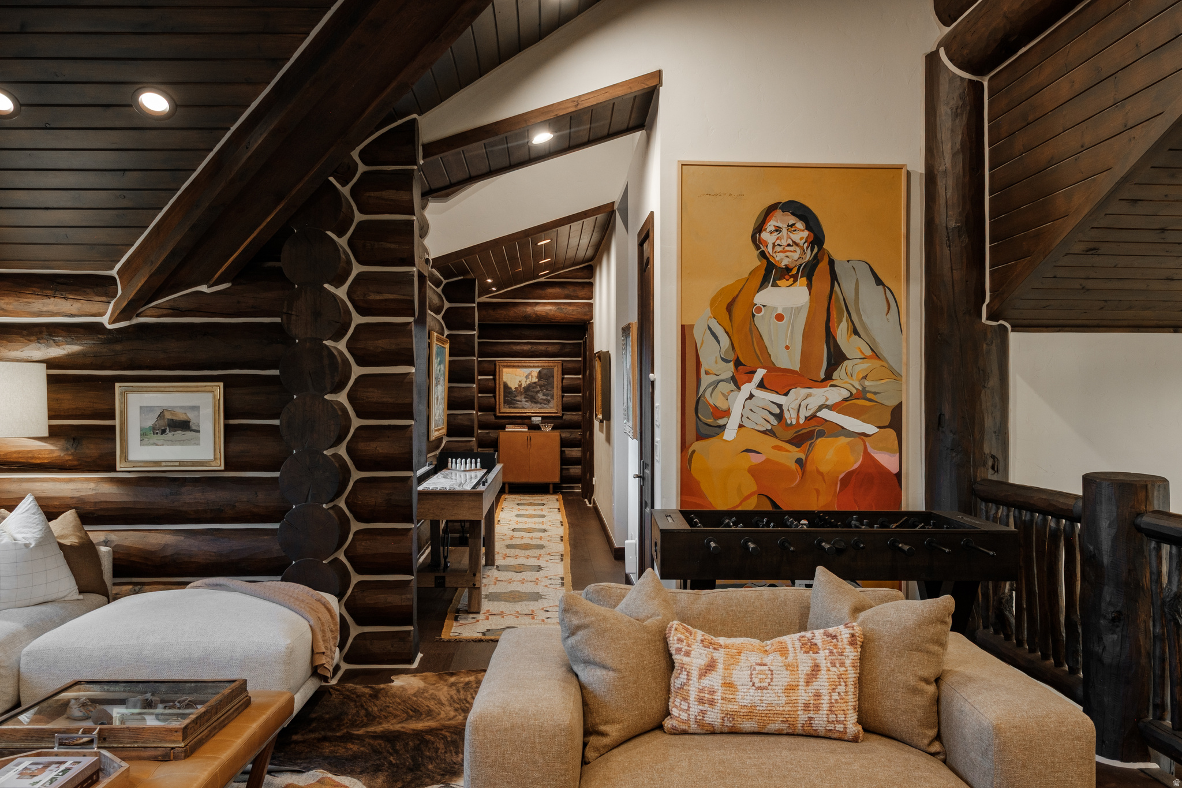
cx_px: 591
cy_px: 394
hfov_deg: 60.3
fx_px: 1018
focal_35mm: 31
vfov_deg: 42.3
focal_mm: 20.9
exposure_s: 1/8
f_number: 5.6
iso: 400
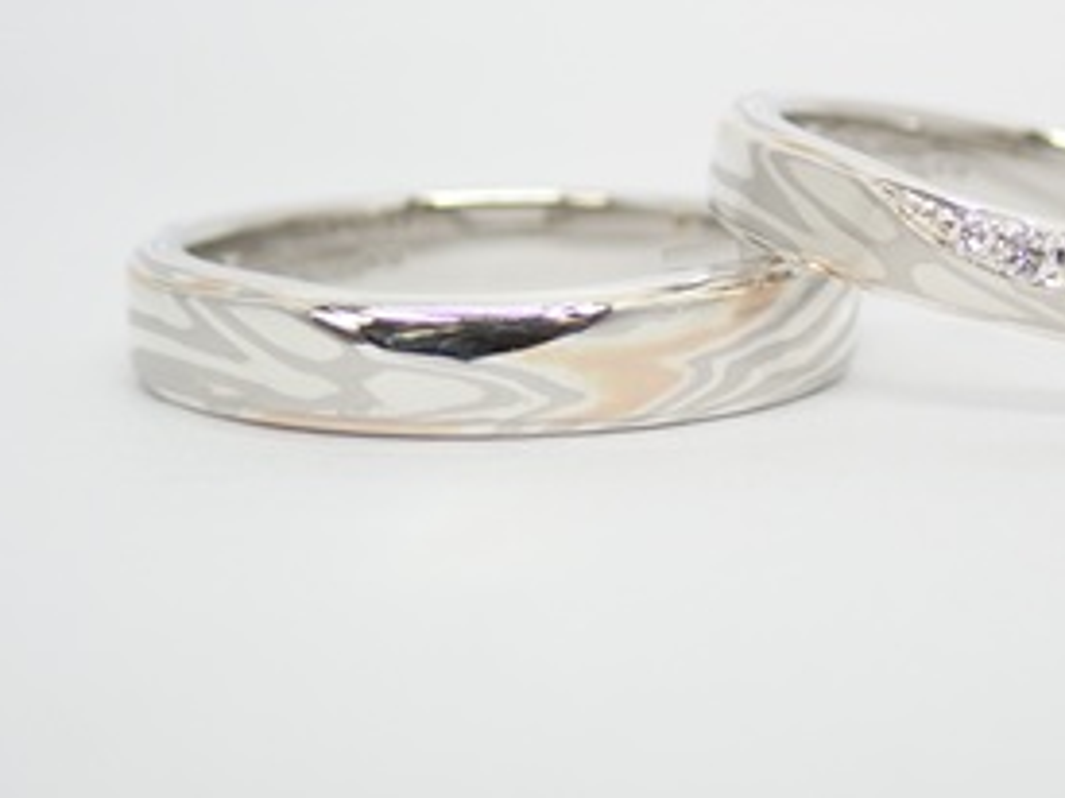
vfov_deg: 11.7
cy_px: 273
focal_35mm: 126
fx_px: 3875
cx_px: 775
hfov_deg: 15.6
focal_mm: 13.65
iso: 200
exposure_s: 1/100
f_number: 4.1
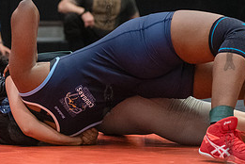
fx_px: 1341
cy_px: 101
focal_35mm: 197
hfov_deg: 10.4
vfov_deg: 7.0
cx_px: 91
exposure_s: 1/400
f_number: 3.5
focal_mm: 80
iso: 8000
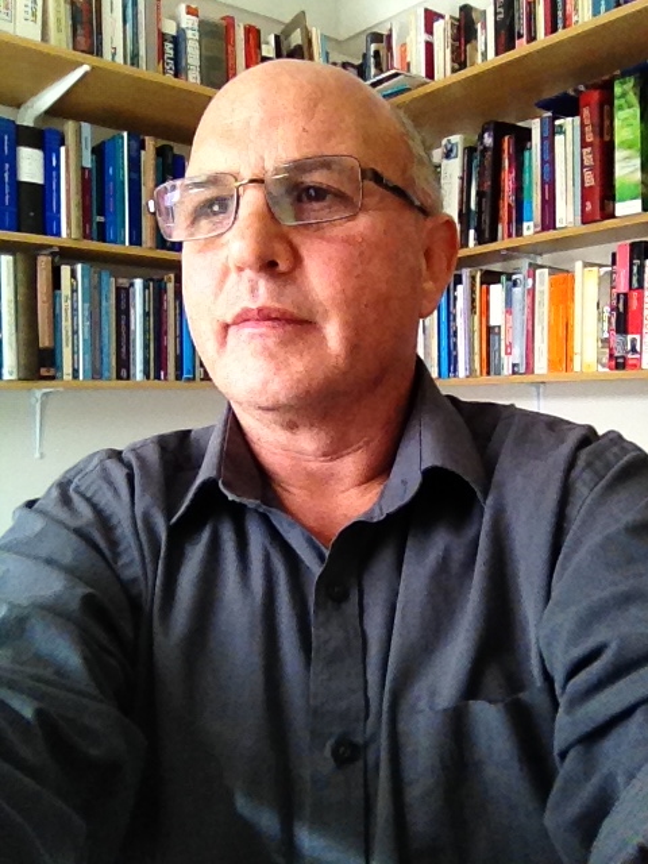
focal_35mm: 35
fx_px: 874
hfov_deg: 40.7
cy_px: 432
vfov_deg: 52.6
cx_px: 324
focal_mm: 1.85
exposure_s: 1/120
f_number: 2.4
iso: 250
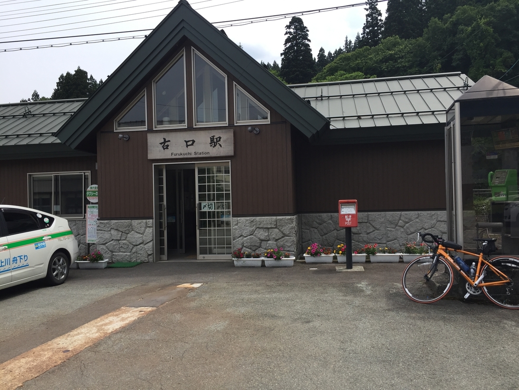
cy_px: 195
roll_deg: +1.1
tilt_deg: +0.4
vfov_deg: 48.2
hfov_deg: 61.7
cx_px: 260
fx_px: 435
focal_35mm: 29
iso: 32
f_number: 2.2
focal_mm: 4.15
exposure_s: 1/1464
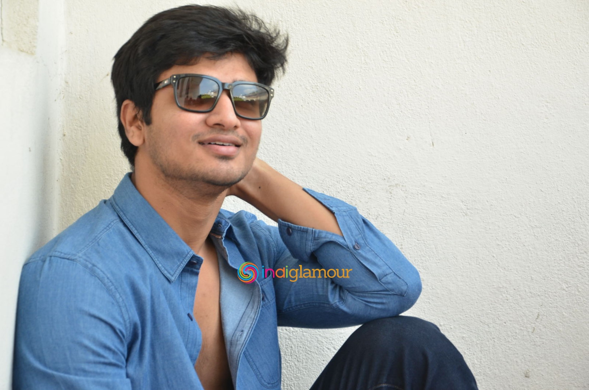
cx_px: 294
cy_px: 195
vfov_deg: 13.0
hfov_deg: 19.5
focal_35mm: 105
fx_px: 1715
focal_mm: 70
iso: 500
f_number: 5.6
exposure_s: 1/125
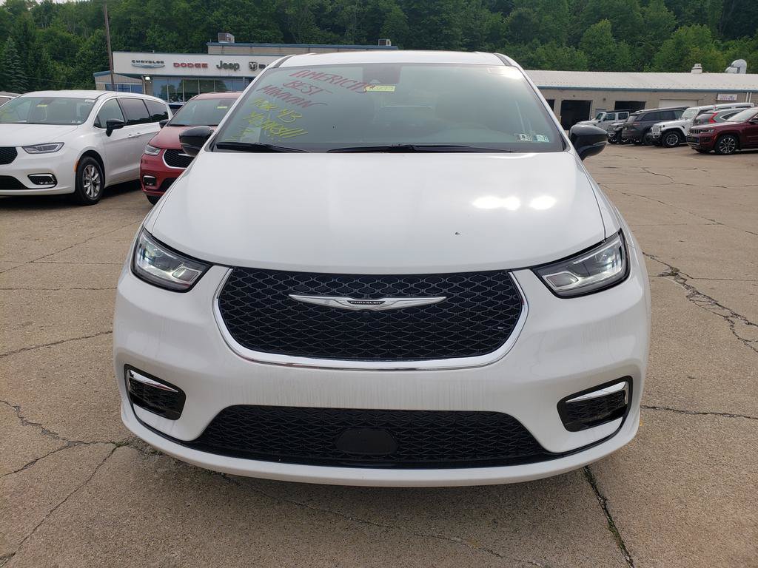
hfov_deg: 67.3
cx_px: 379
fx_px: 569
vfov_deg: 53.1
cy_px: 284
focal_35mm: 26
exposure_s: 1/1636
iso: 50
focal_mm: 4.3
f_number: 2.4
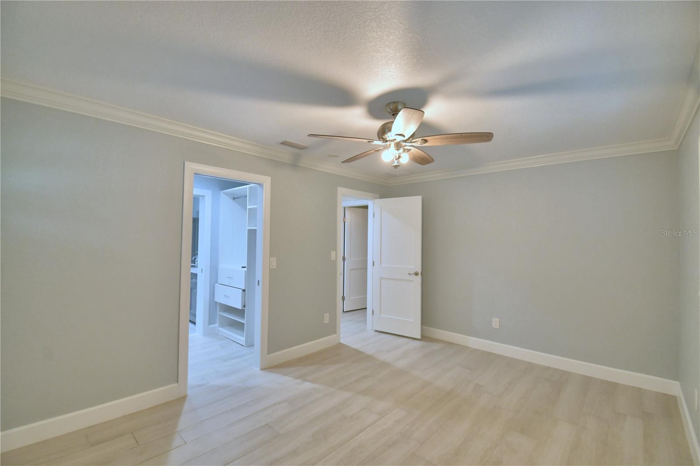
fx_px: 292
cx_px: 350
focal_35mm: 15
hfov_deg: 100.4
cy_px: 233
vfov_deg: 77.3
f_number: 4.5
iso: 400
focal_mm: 10
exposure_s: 1/40
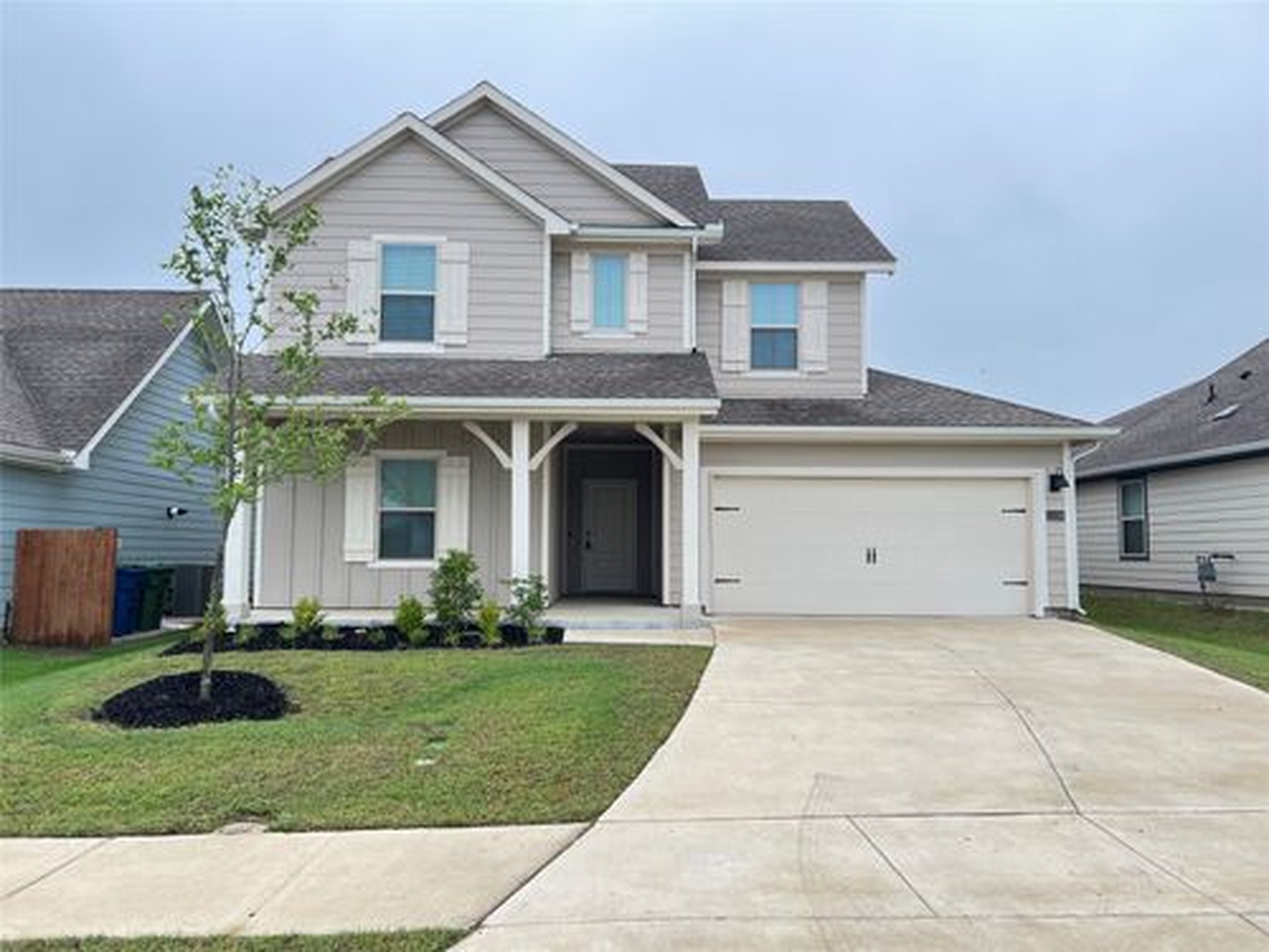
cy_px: 476
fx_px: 953
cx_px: 634
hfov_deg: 67.3
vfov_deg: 53.1
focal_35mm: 26
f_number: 1.5
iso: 50
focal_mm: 5.7
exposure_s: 1/264
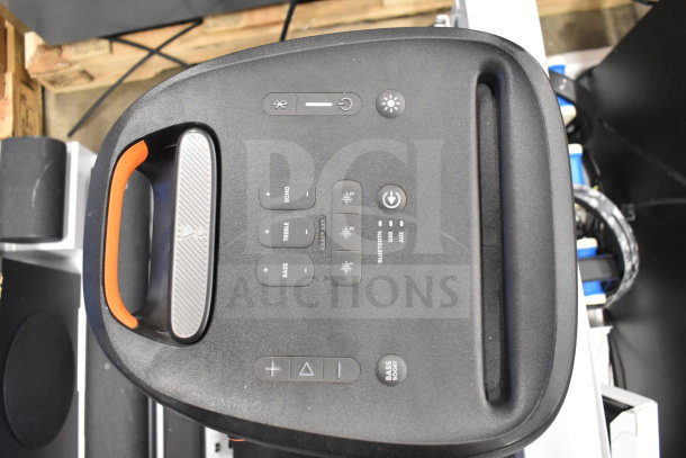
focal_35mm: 30
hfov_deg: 61.9
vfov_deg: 43.6
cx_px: 343
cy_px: 229
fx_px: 572
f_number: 3.5
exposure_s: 1/30
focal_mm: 20
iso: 2800
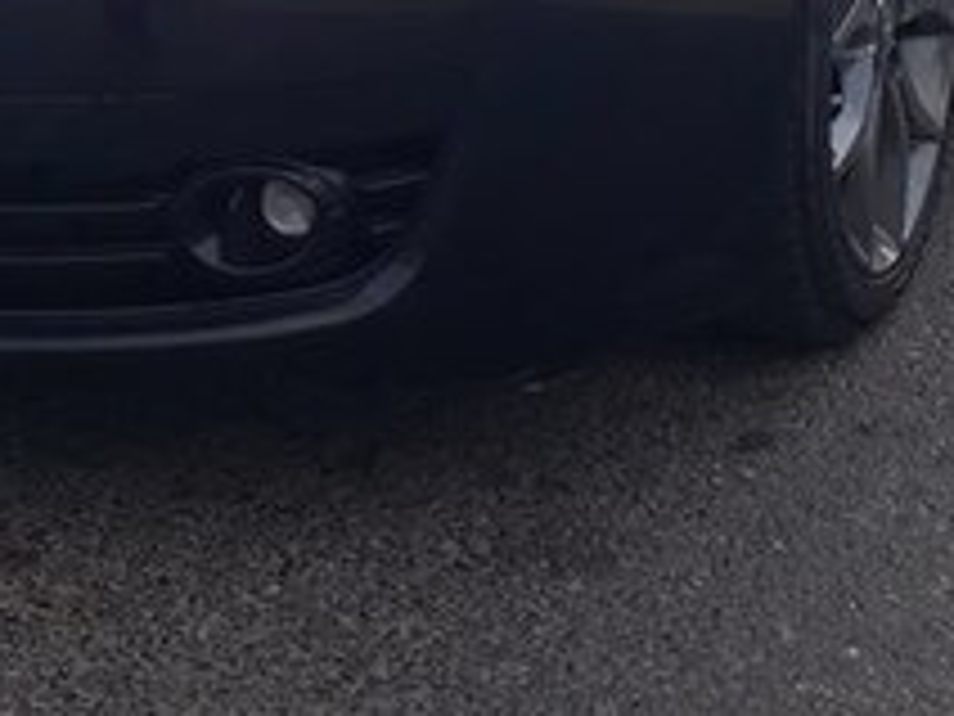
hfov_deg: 23.0
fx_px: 2315
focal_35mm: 84
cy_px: -218
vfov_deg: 16.6
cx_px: 220
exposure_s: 1/595
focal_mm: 3.6
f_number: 1.9
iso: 40
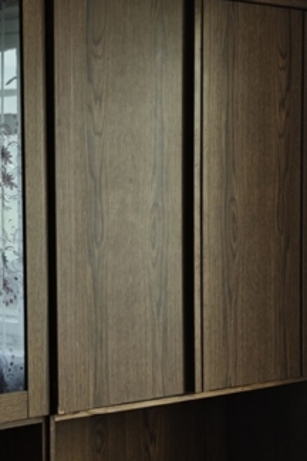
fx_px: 1177
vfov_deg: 22.1
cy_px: 265
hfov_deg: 14.9
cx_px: 126
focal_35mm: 92
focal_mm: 8.72
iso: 200
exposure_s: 1/50
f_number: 1.63
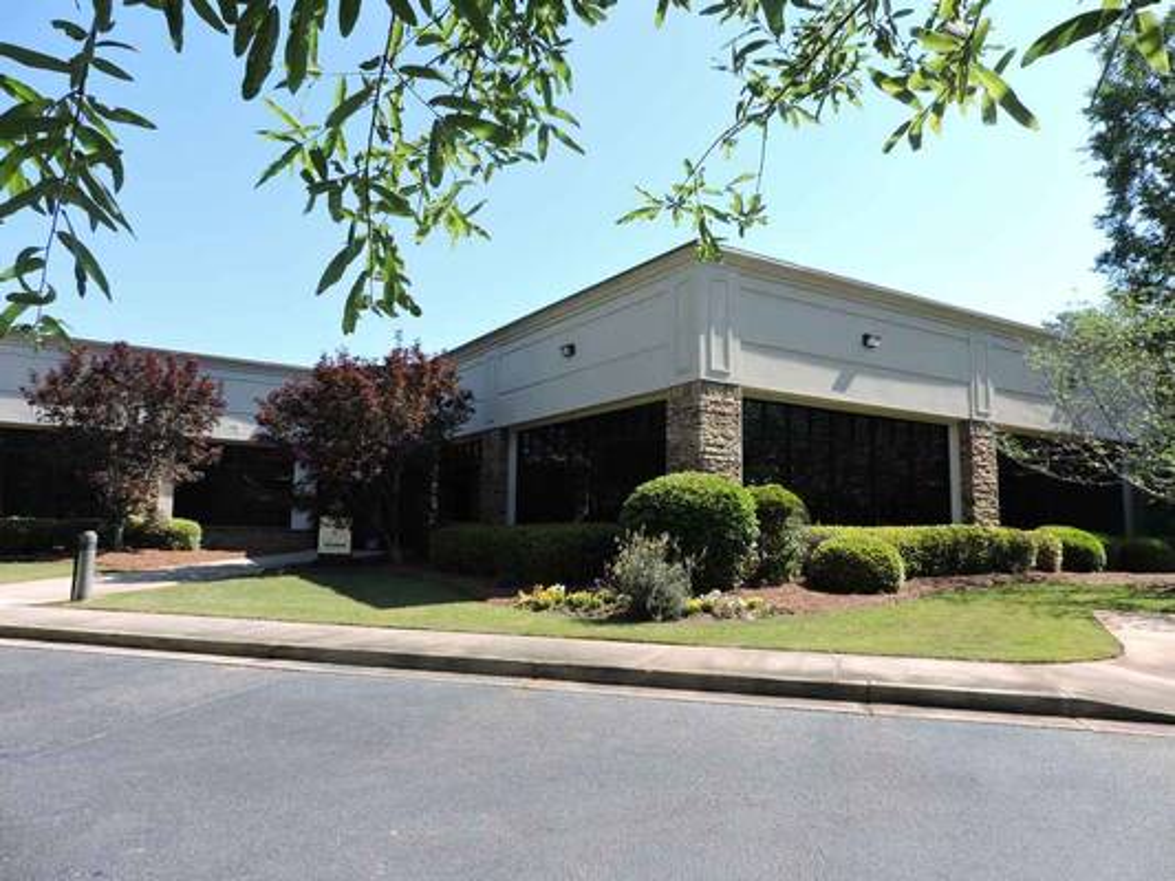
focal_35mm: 24
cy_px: 440
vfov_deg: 56.8
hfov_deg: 71.6
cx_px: 588
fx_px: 815
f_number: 3
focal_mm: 4.3
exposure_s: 1/640
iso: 100
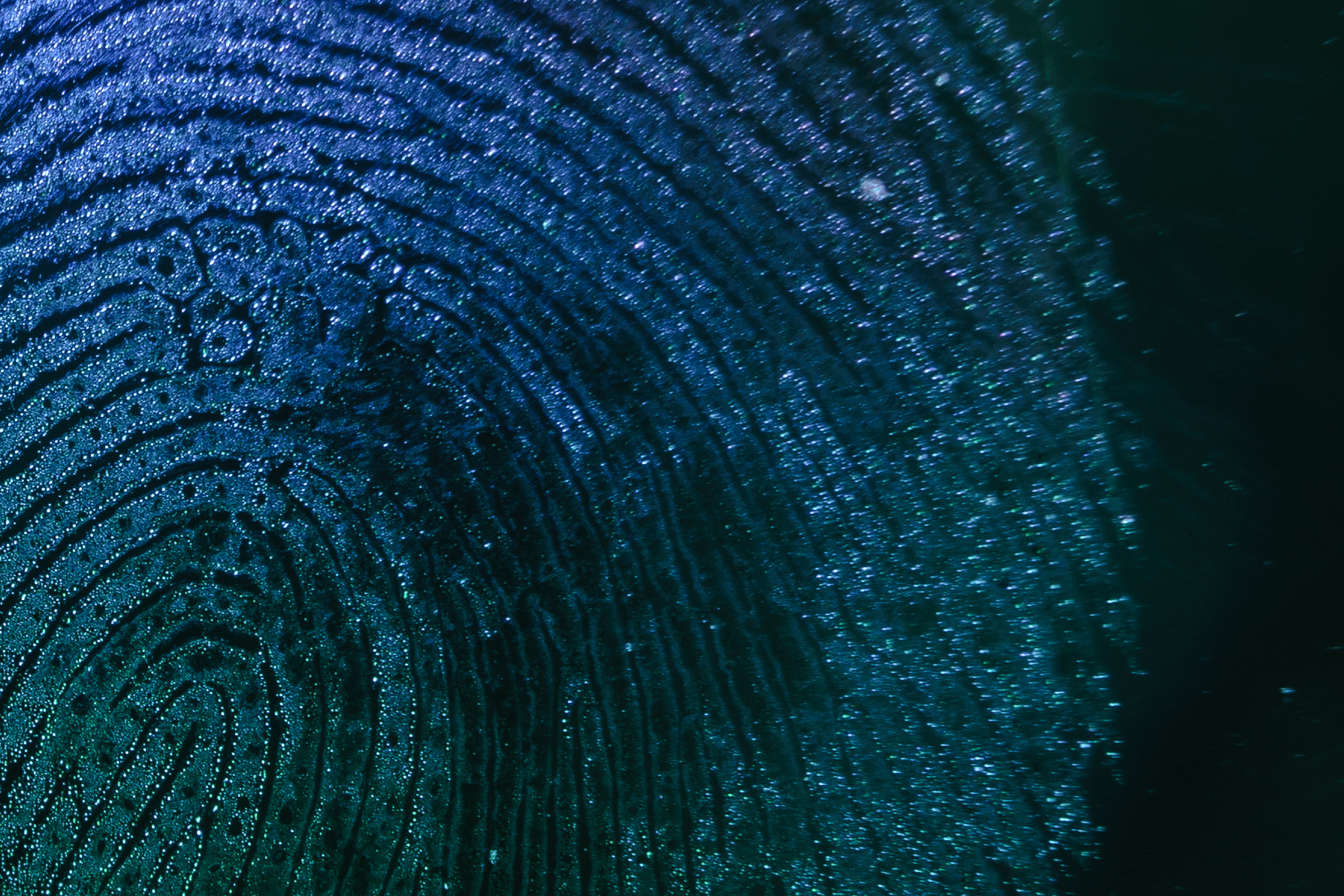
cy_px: 689
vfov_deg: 12.0
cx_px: -313
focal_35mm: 114
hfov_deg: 17.1
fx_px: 4256
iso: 100
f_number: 14
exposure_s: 1
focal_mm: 34
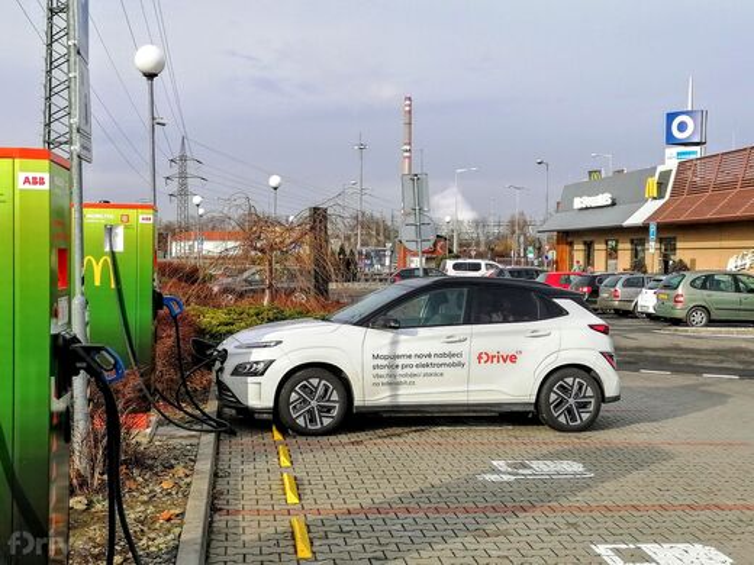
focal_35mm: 48
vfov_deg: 30.3
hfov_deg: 39.7
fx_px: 1046
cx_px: 377
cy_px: 282
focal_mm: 5.3
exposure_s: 1/925
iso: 50
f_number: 1.8
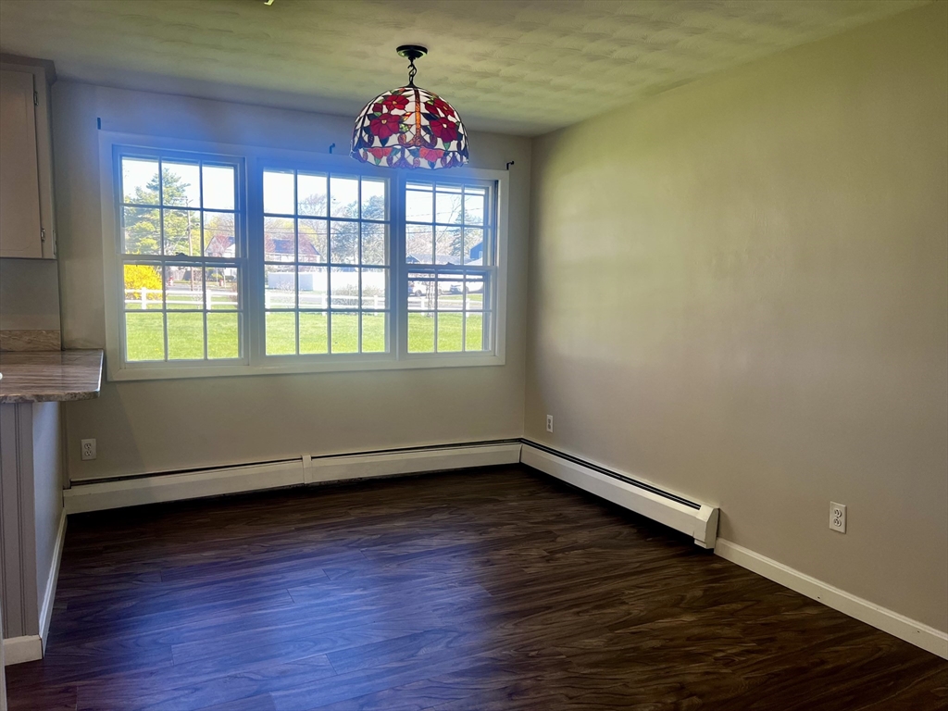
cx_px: 474
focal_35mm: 26
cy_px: 356
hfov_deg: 67.3
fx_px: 712
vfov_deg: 53.1
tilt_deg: -6.5
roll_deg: -1.0
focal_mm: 5.7
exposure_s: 1/163
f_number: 1.5
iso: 50
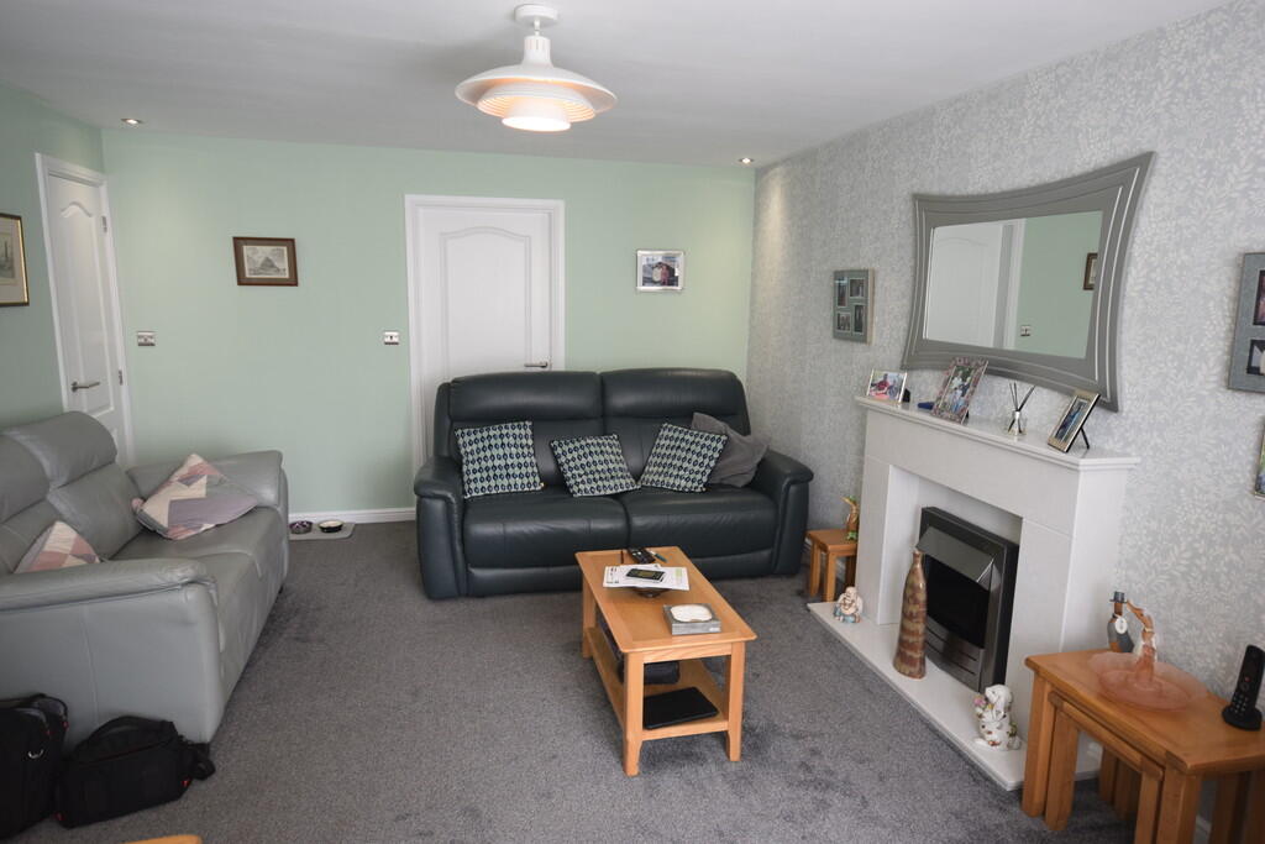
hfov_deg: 81.2
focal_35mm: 21
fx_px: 738
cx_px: 632
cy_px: 422
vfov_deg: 59.5
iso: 450
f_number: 4.8
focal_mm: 14
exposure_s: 1/60
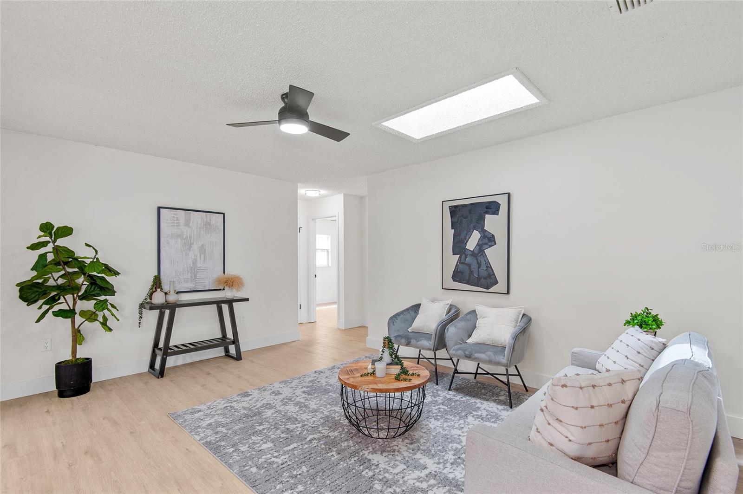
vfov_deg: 73.6
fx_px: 330
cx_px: 372
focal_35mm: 16
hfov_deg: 96.8
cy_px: 247
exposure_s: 1/2
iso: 100
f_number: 9
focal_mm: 16
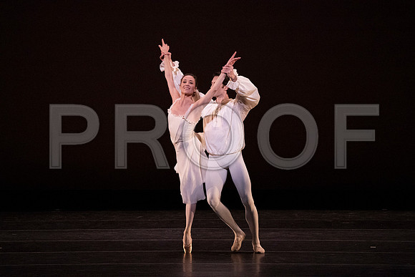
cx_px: 208
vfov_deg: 4.0
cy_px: 138
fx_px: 3943
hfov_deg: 6.0
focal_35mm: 342
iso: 20000
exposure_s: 1/400
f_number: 7.1
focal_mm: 342
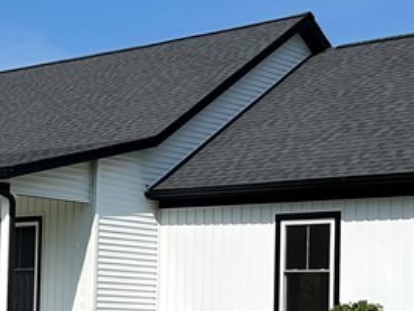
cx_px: 25
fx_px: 1197
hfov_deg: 19.2
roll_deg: -1.9
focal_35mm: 100
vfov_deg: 14.7
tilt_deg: +2.1
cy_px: 253
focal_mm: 5.7
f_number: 1.5
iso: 50
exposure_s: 1/6579
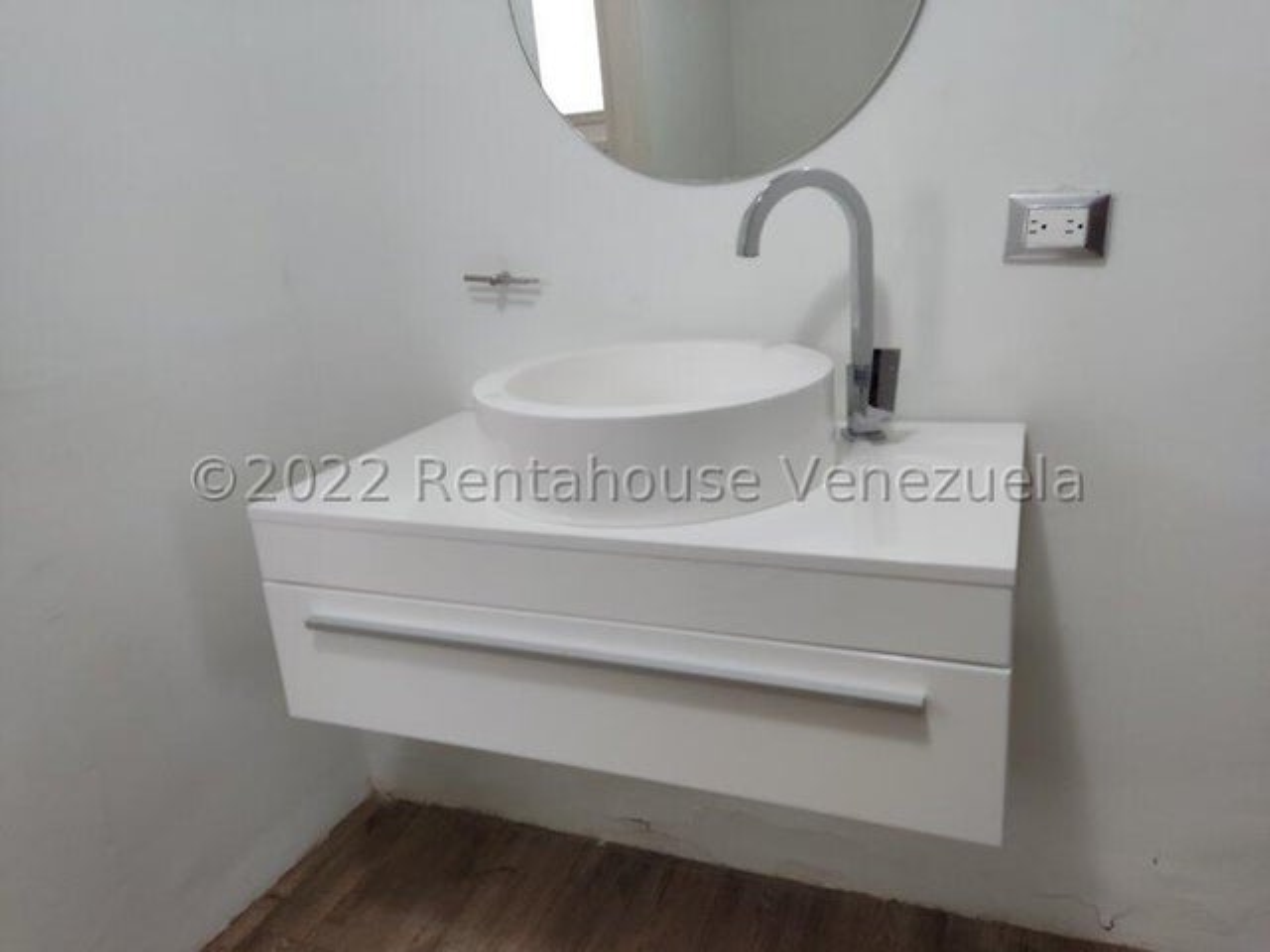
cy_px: 476
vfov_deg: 54.9
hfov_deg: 69.4
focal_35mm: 25
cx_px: 635
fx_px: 917
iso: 434
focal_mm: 4.71
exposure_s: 1/50
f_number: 1.79
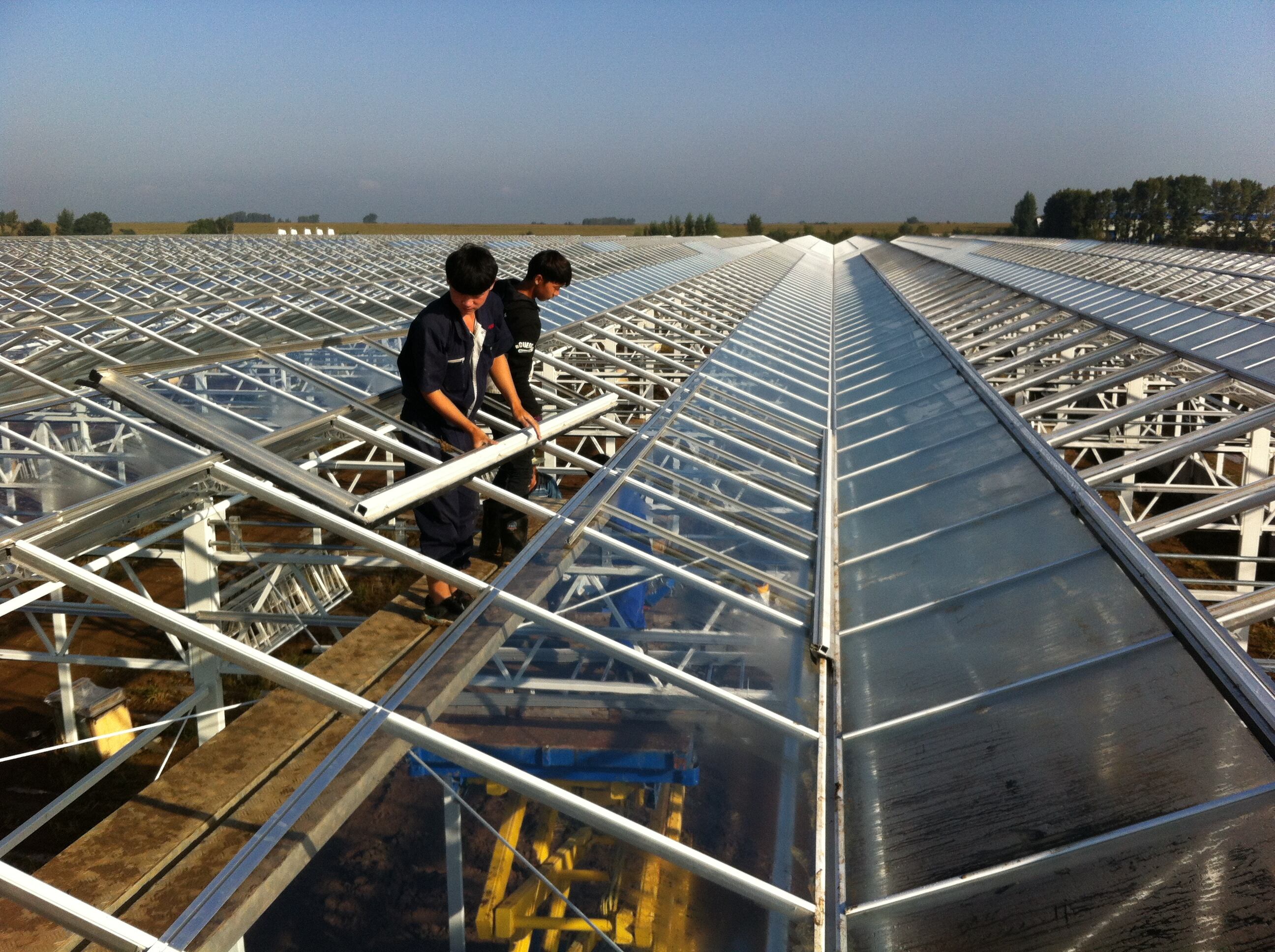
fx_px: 1287
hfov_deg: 52.7
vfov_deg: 40.6
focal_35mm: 35
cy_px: 476
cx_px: 638
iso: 80
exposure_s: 1/1508
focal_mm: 3.85
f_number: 2.8
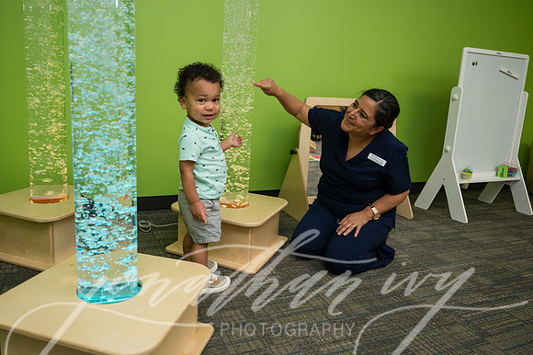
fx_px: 391
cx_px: 240
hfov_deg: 68.4
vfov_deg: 48.7
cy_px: 160
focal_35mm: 26
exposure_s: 1/200
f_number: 3.5
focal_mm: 24
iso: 800
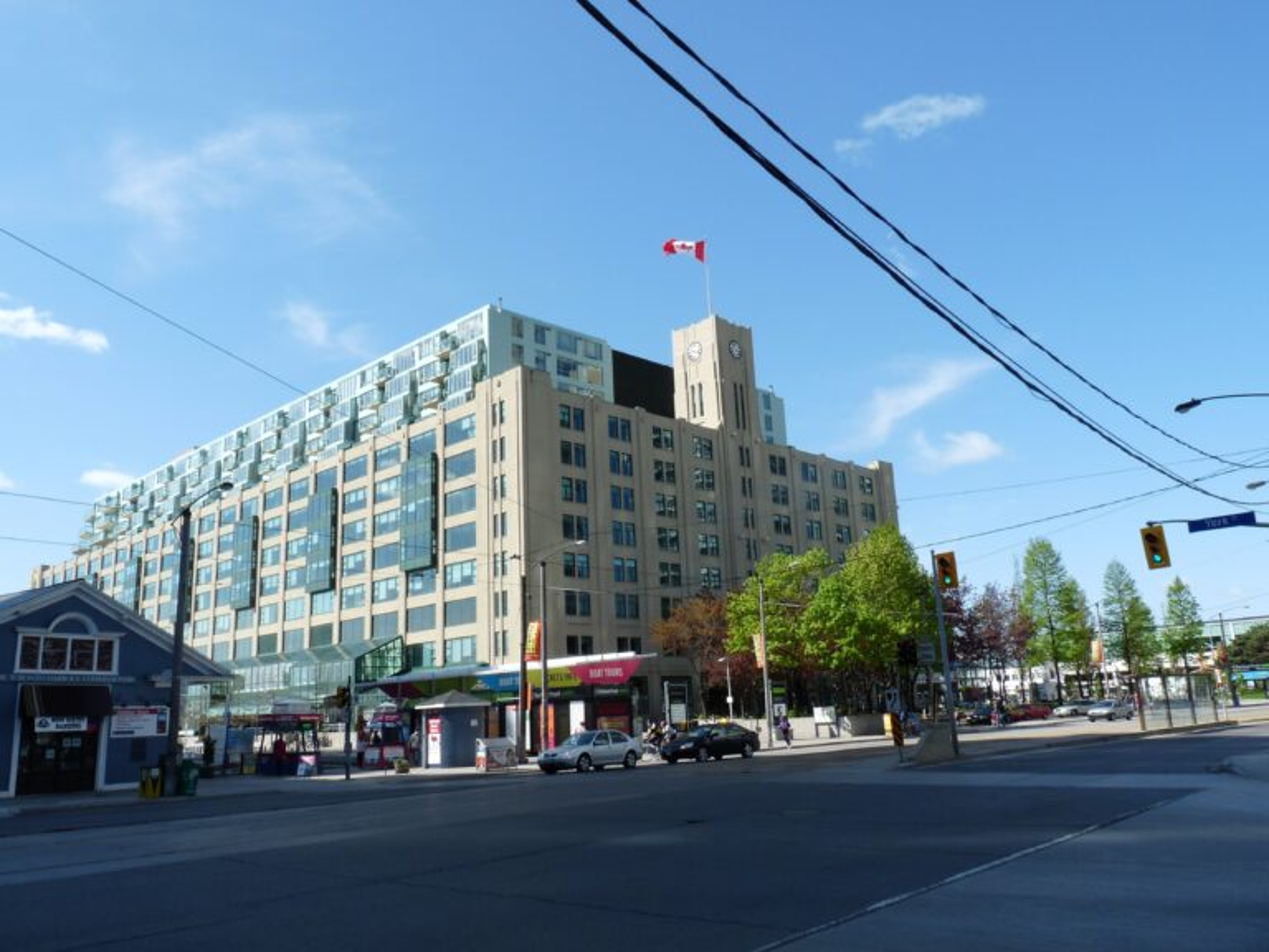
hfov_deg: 65.3
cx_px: 634
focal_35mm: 27
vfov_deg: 51.4
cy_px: 476
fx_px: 990
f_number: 5.6
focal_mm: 4.8
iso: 100
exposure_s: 1/250
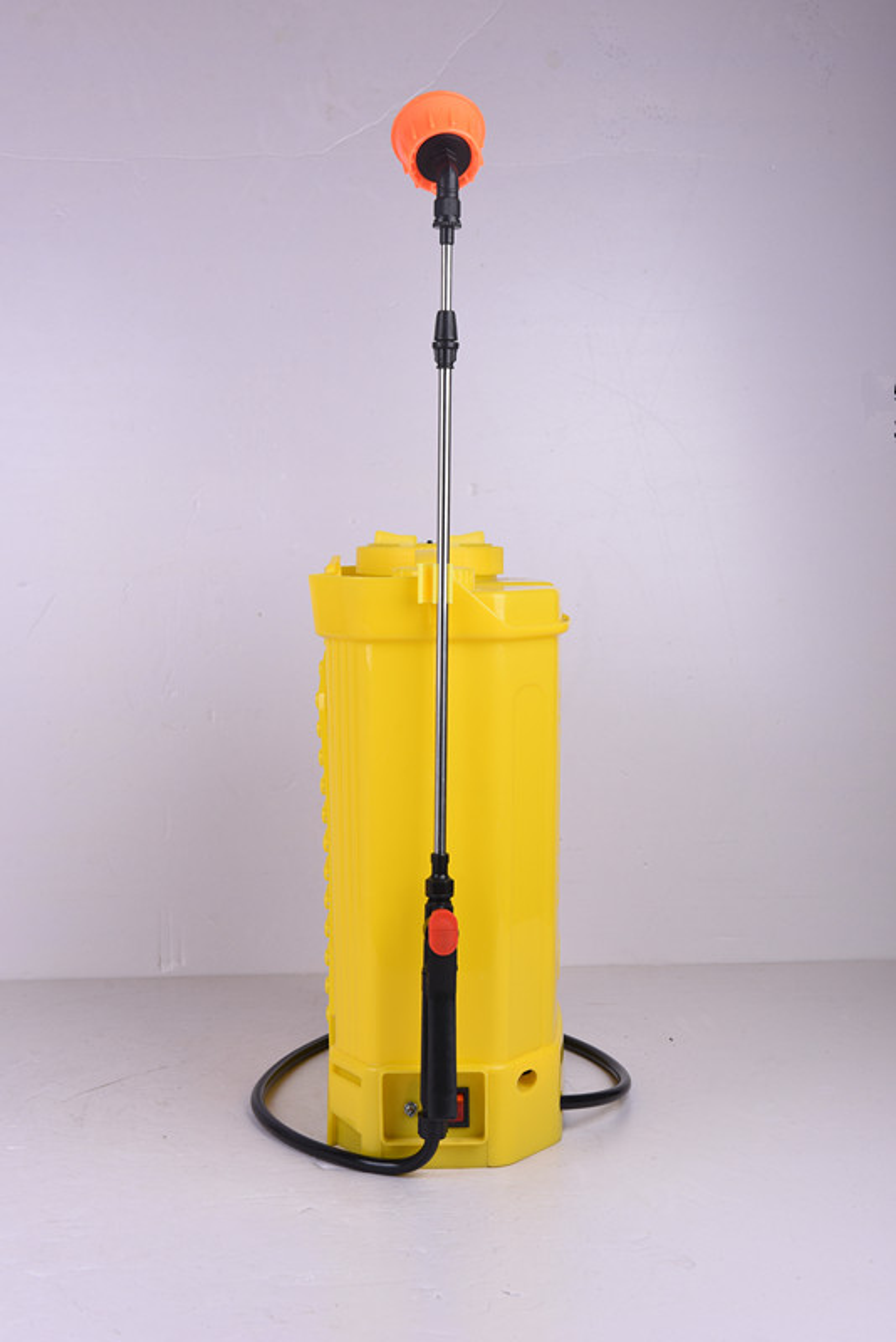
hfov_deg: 28.1
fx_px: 1790
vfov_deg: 41.1
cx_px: 448
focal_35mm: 48
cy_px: 671
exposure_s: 1/125
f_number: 10
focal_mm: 48
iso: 320
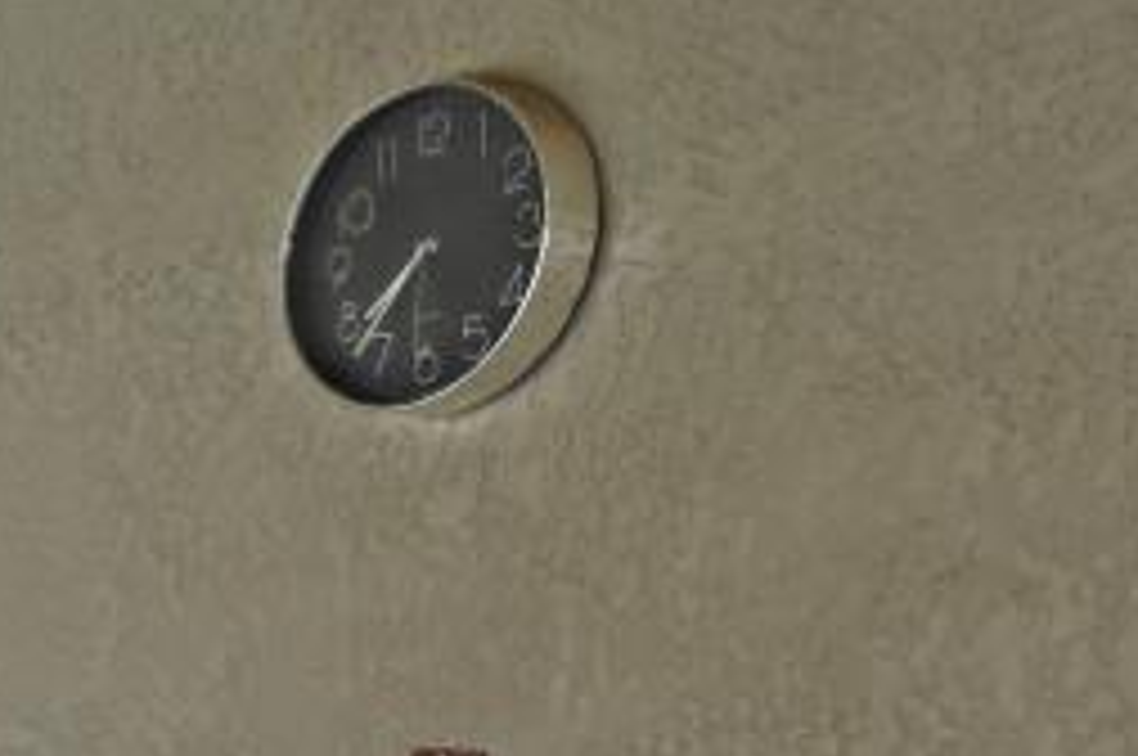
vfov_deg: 15.9
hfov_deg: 14.2
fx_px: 2620
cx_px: -1727
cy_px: 855
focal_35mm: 83
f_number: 4.5
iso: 100
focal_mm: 14
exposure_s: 1/80
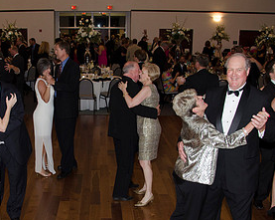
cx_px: 75
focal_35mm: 53
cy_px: 146
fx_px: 431
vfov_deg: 28.4
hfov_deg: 34.8
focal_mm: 18
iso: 640
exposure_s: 1/60
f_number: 5.6
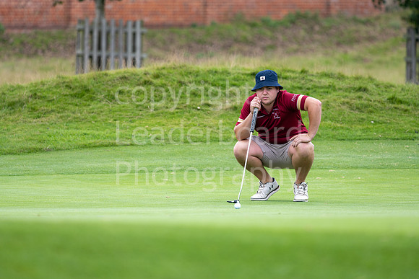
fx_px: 3492
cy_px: 140
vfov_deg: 4.6
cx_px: 210
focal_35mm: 300
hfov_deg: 6.9
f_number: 5
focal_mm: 300
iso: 160
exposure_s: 1/320
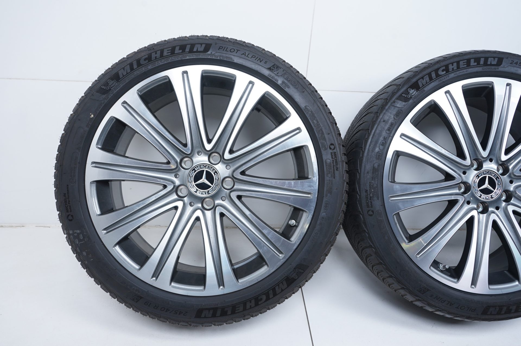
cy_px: 173
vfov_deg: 44.9
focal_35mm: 29
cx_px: 260
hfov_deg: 63.7
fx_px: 419
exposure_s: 1/100
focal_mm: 29
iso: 250
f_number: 7.1
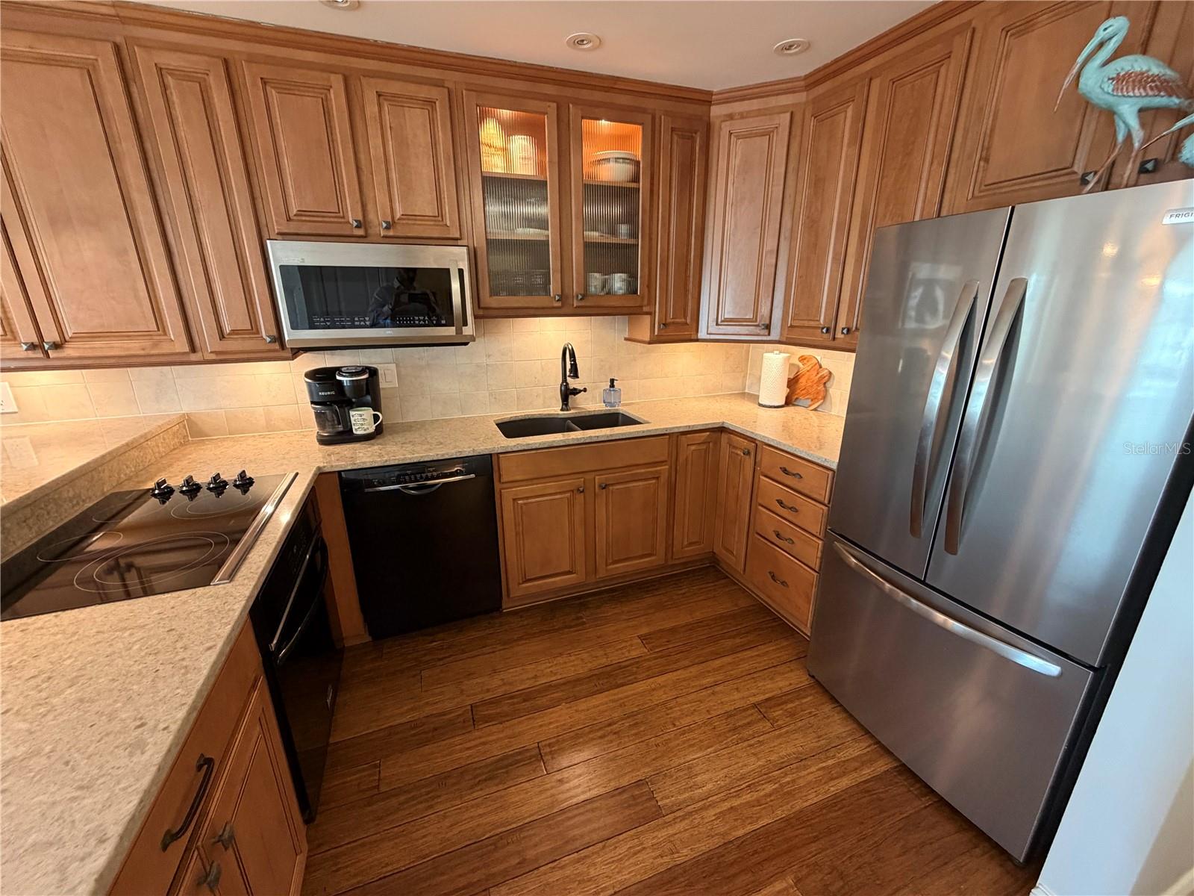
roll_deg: +0.9
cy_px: 448
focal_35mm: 14
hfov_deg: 102.1
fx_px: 483
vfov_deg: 85.7
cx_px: 597
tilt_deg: -17.2
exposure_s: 1/60
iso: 400
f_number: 2.2
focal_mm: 2.22
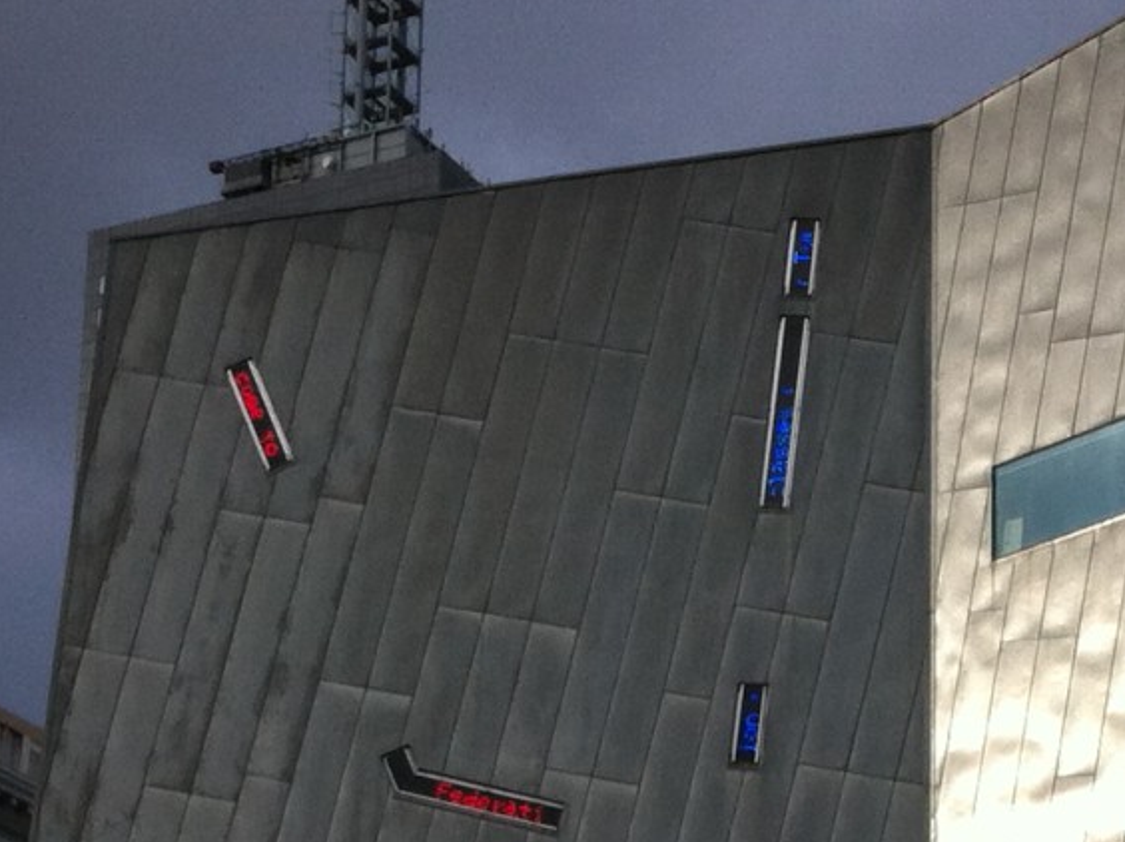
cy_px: 1159
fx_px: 4124
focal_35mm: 127
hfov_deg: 15.5
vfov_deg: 11.3
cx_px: 812
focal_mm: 3.85
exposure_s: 1/887
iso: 80
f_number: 2.8
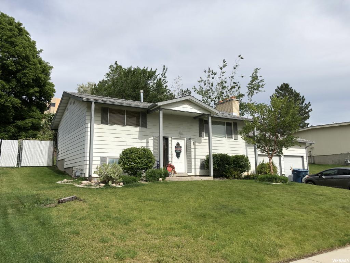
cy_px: 132
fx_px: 283
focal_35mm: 28
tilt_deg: +9.9
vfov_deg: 49.7
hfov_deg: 63.4
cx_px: 175
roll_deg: +0.8
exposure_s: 1/3003
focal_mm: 4
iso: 20
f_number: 1.8
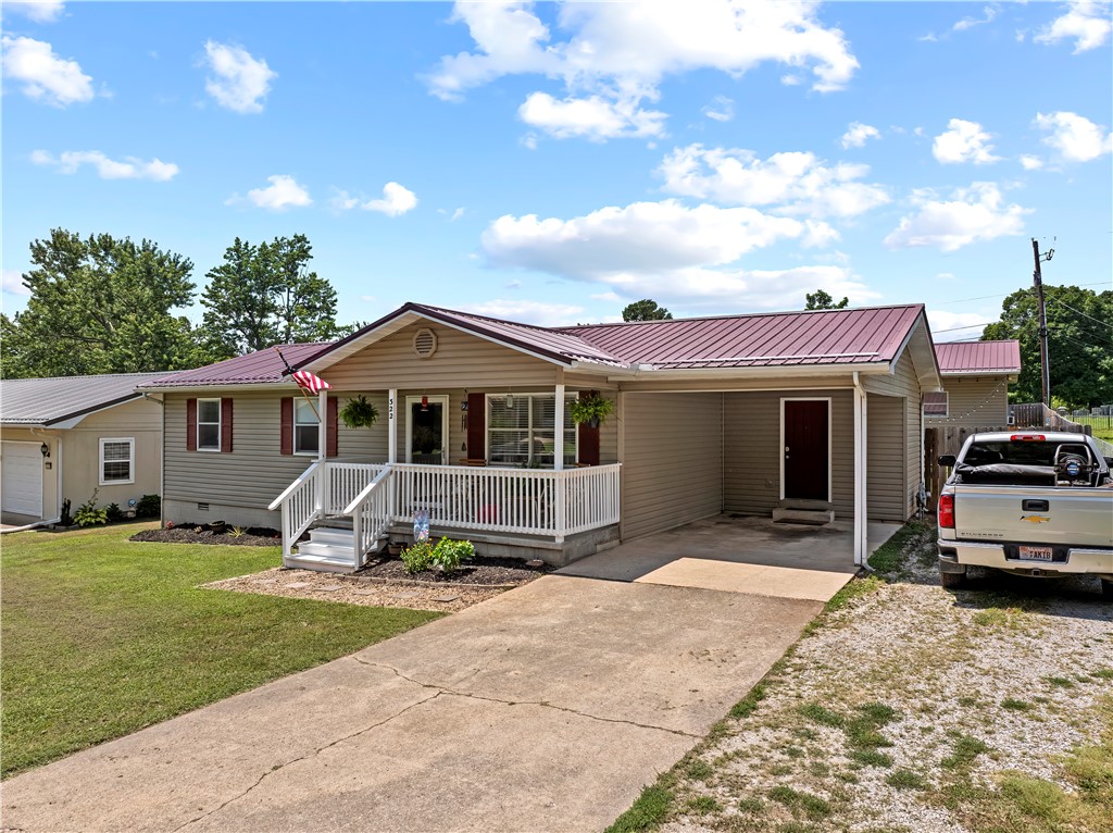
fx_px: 771
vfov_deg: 56.7
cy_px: 416
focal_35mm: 24
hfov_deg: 71.6
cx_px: 556
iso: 100
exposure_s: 1/2500
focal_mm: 12.29
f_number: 2.8
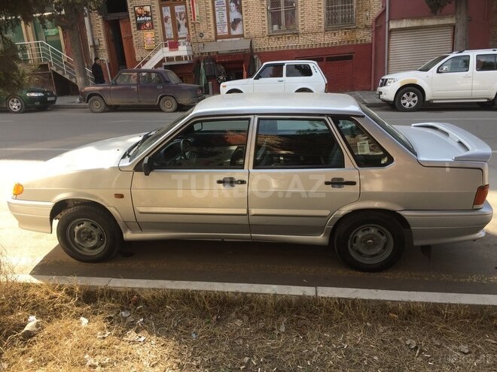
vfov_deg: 48.2
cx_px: 248
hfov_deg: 61.7
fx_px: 416
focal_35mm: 29
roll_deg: +4.8
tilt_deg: -15.0
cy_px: 186
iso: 32
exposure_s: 1/412
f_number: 2.2
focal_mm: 4.15
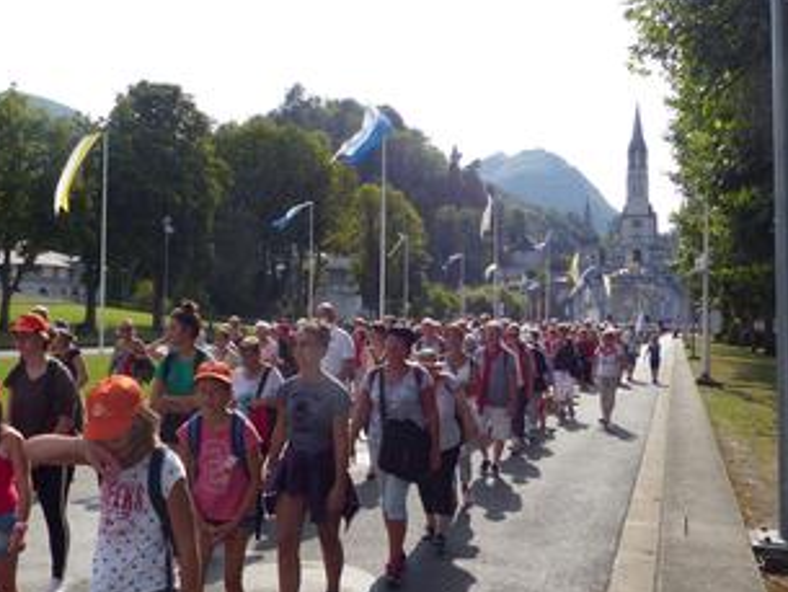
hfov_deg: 48.3
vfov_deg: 37.7
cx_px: 276
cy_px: 290
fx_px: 865
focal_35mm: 38
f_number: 4
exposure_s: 1/800
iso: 100
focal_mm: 5.2
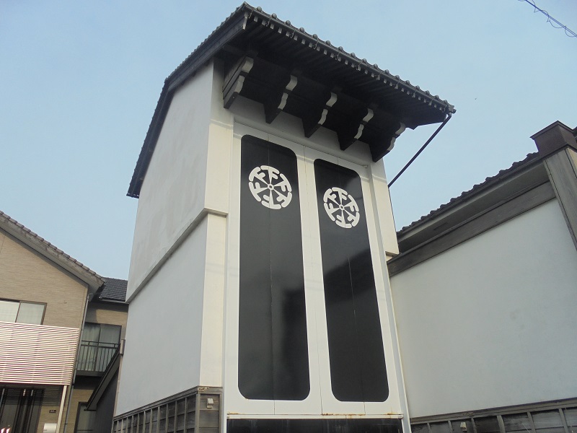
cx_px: 288
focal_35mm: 26
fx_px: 433
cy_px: 216
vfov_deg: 53.1
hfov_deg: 67.3
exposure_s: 1/800
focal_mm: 4.6
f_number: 3.5
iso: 100
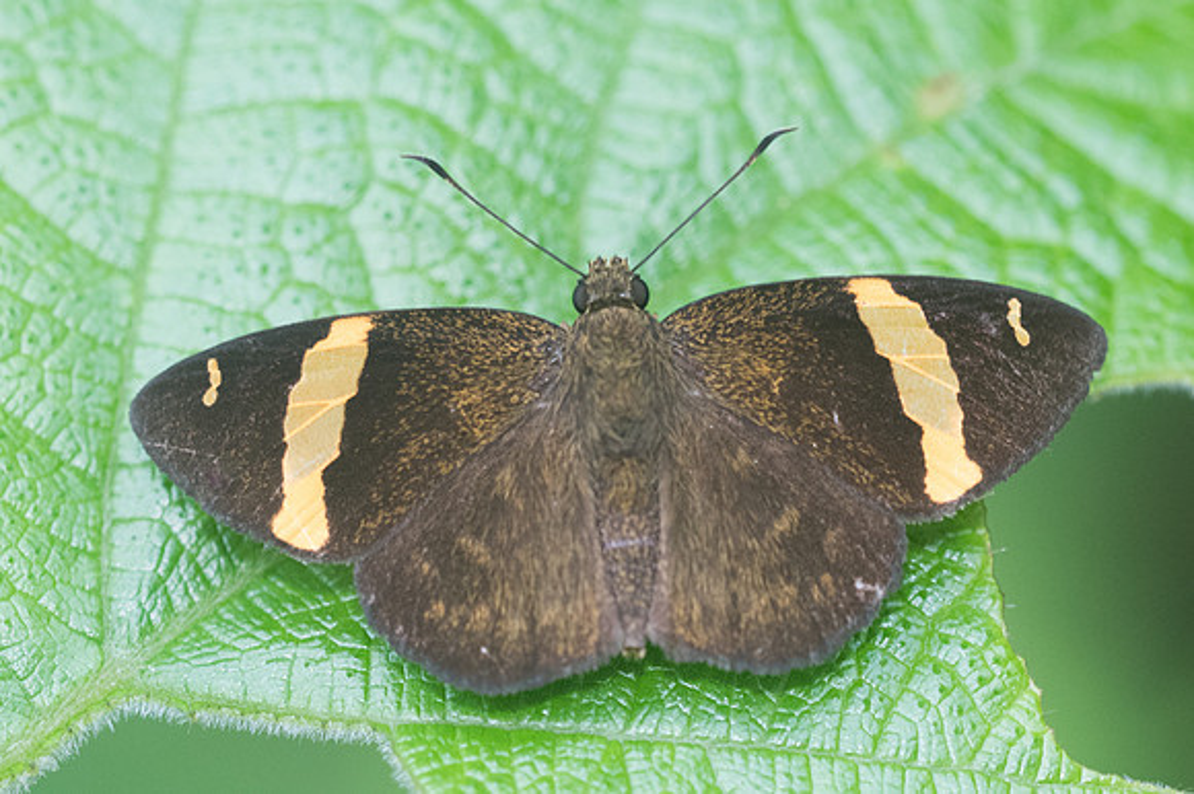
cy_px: 440
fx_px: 11895
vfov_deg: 3.8
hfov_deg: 5.7
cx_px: 594
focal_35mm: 359
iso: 1000
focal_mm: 150
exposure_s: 1/250
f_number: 5
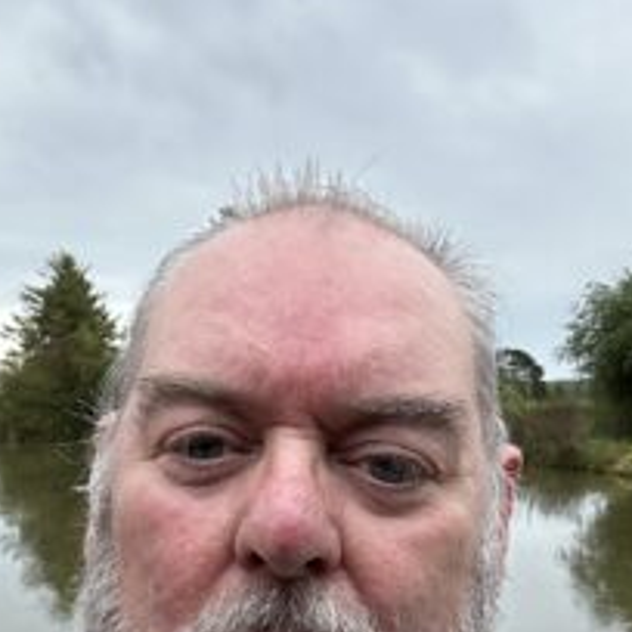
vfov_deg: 32.7
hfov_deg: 32.7
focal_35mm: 52
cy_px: 390
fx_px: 1074
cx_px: 266
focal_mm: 2.69
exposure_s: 1/146
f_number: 1.9
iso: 32
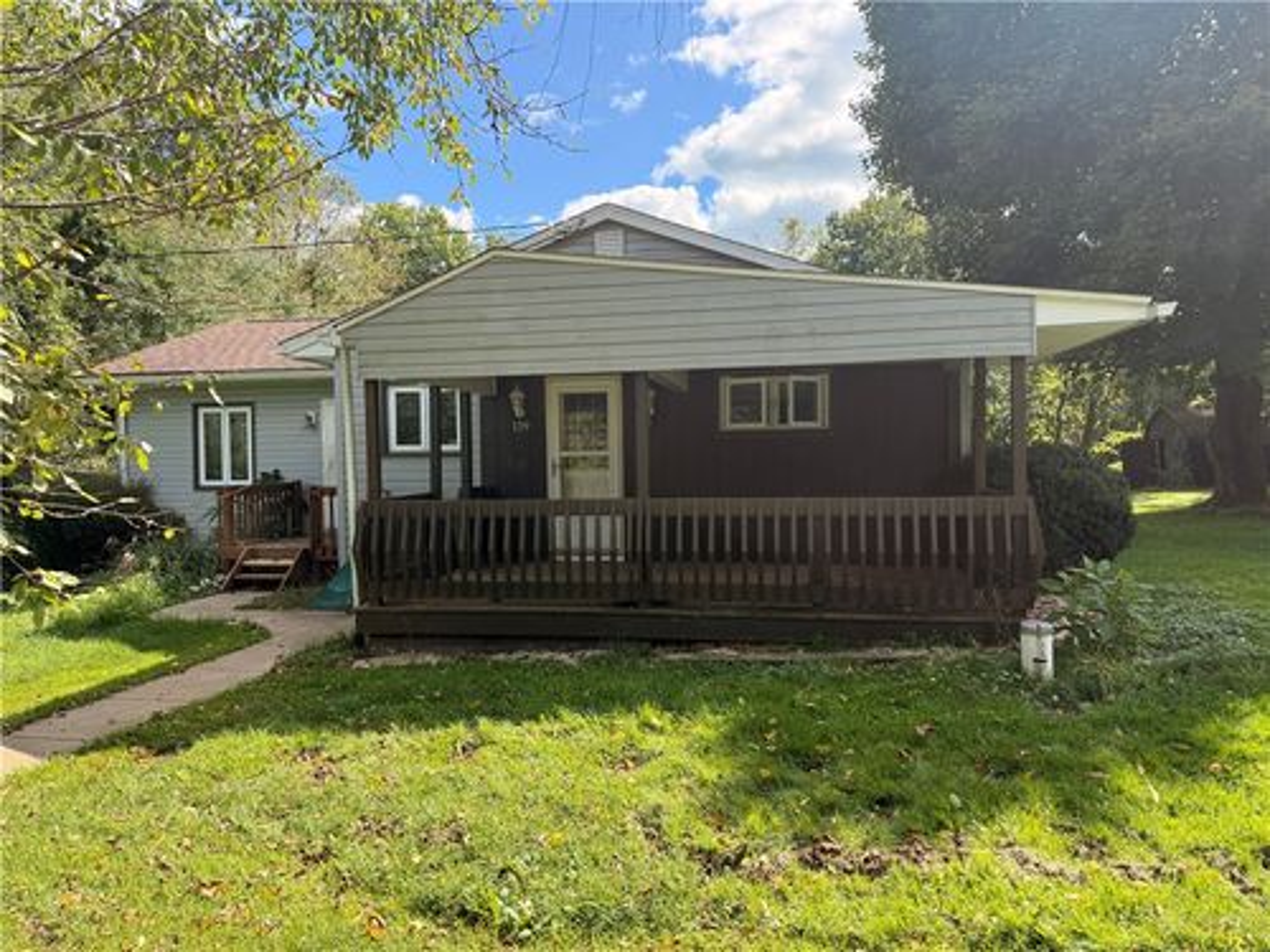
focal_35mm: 24
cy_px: 476
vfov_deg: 56.8
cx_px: 635
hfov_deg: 71.6
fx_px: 881
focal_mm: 6.76
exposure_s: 1/2299
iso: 100
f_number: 1.78
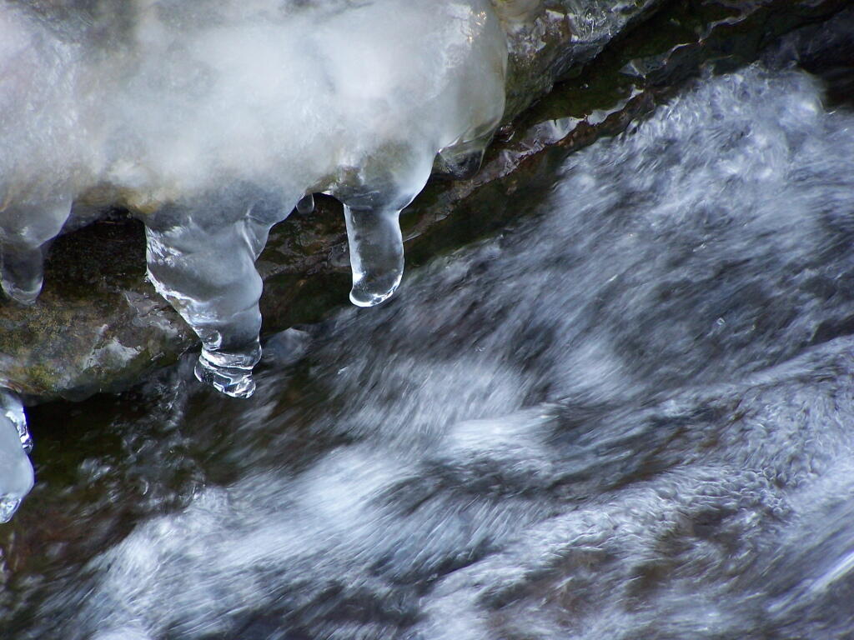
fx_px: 7821
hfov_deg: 6.3
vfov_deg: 4.7
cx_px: 427
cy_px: 320
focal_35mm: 317
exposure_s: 1/60
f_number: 3.6
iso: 140
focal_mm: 52.6
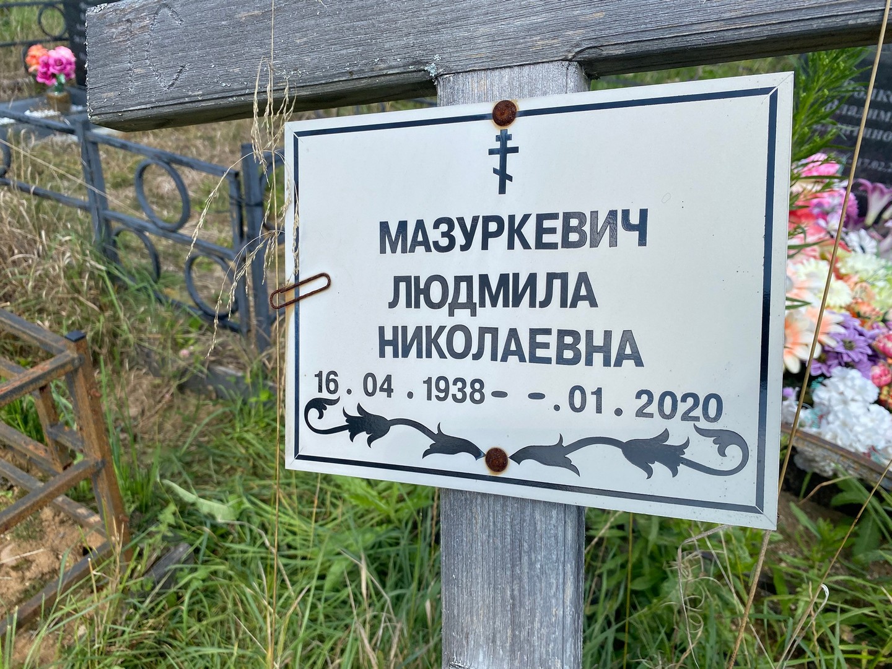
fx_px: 670
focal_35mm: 26
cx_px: 446
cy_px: 334
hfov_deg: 67.3
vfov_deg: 53.1
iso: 32
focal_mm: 4.25
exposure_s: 1/1727
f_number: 1.8
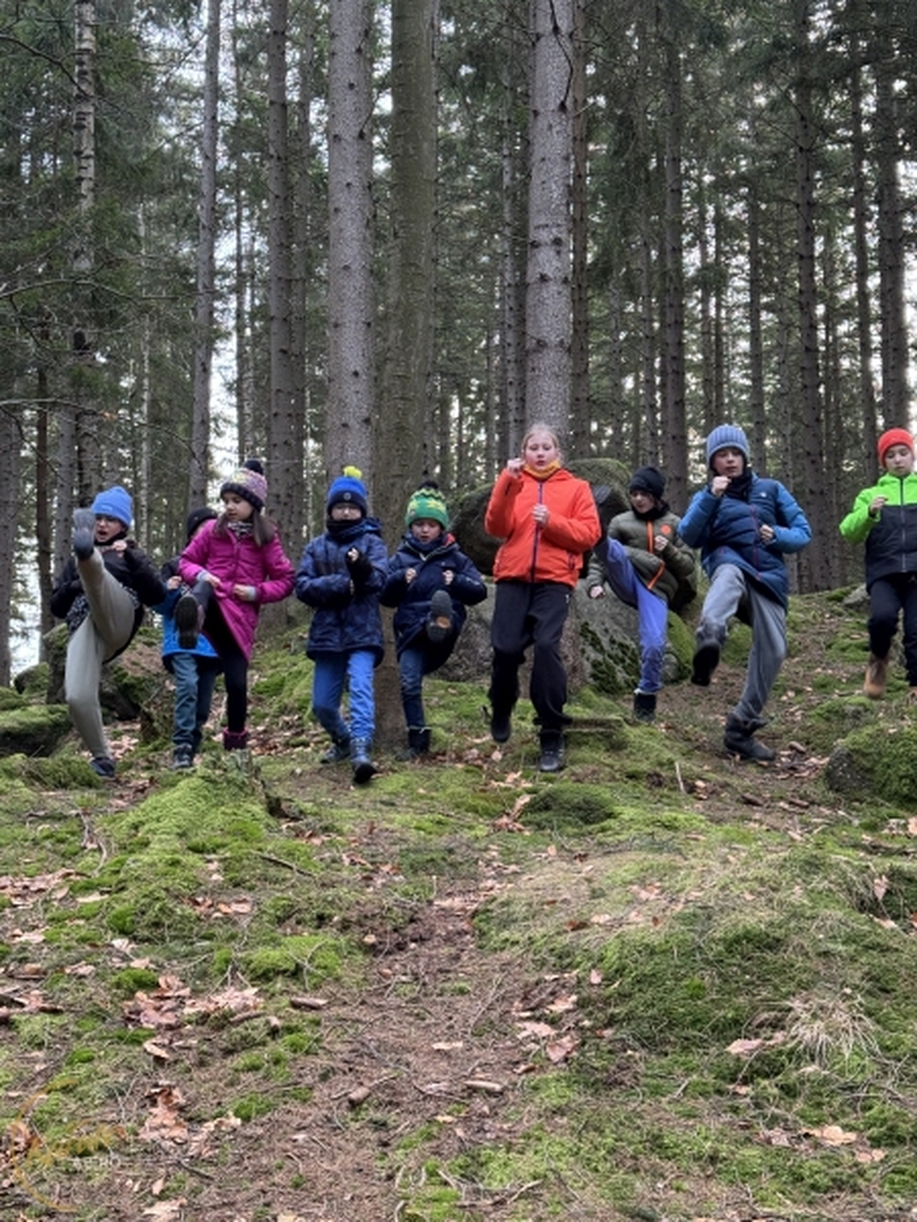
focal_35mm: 48
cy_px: 611
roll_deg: -1.5
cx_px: 458
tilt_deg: +11.0
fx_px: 1695
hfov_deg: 30.3
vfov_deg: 39.7
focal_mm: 6.86
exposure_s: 1/60
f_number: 1.78
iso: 200
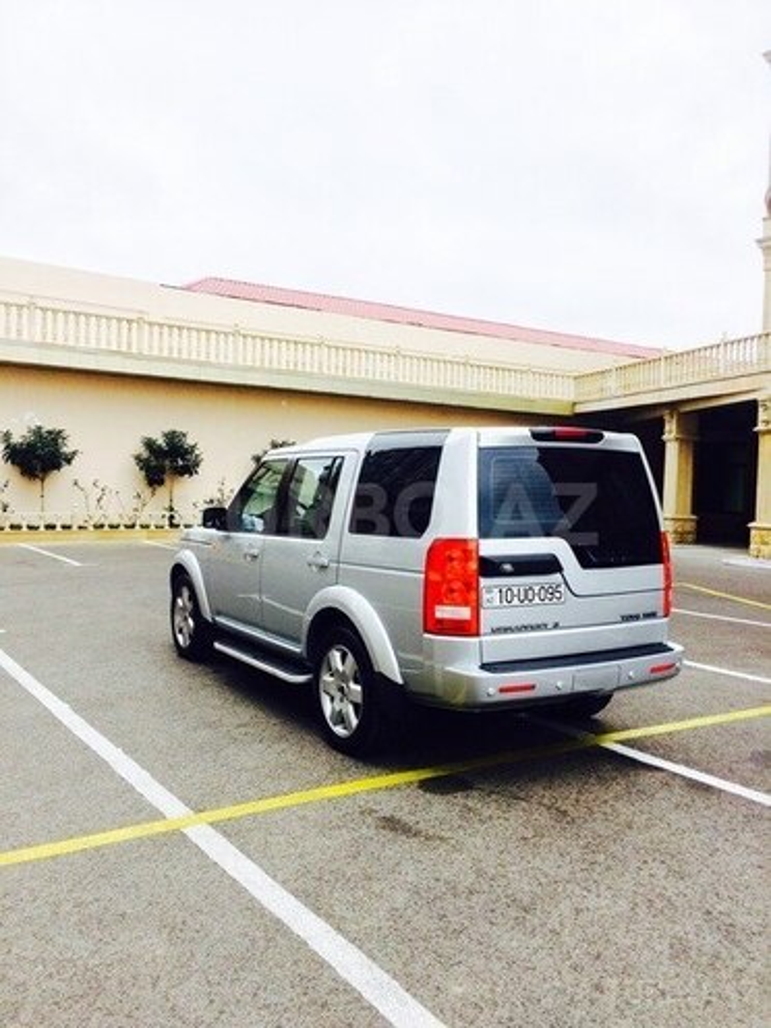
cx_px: 386
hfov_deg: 48.2
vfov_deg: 61.7
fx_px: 861
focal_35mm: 29
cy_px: 514
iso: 64
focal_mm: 4.15
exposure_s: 1/100
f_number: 2.2
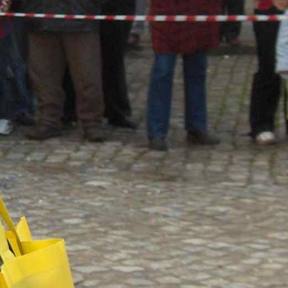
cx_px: 9
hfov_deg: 10.2
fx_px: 1610
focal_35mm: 171
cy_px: 32
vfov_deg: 10.2
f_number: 2.8
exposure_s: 1/311
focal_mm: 8
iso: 100
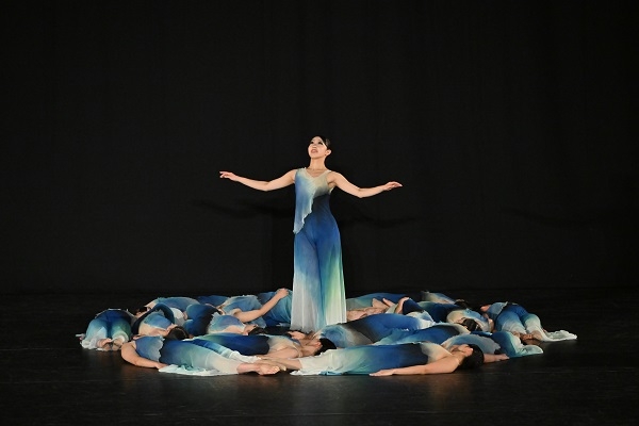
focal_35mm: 190
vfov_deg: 7.2
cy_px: 213
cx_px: 320
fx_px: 3372
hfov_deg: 10.8
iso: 5000
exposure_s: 1/400
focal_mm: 190
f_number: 4
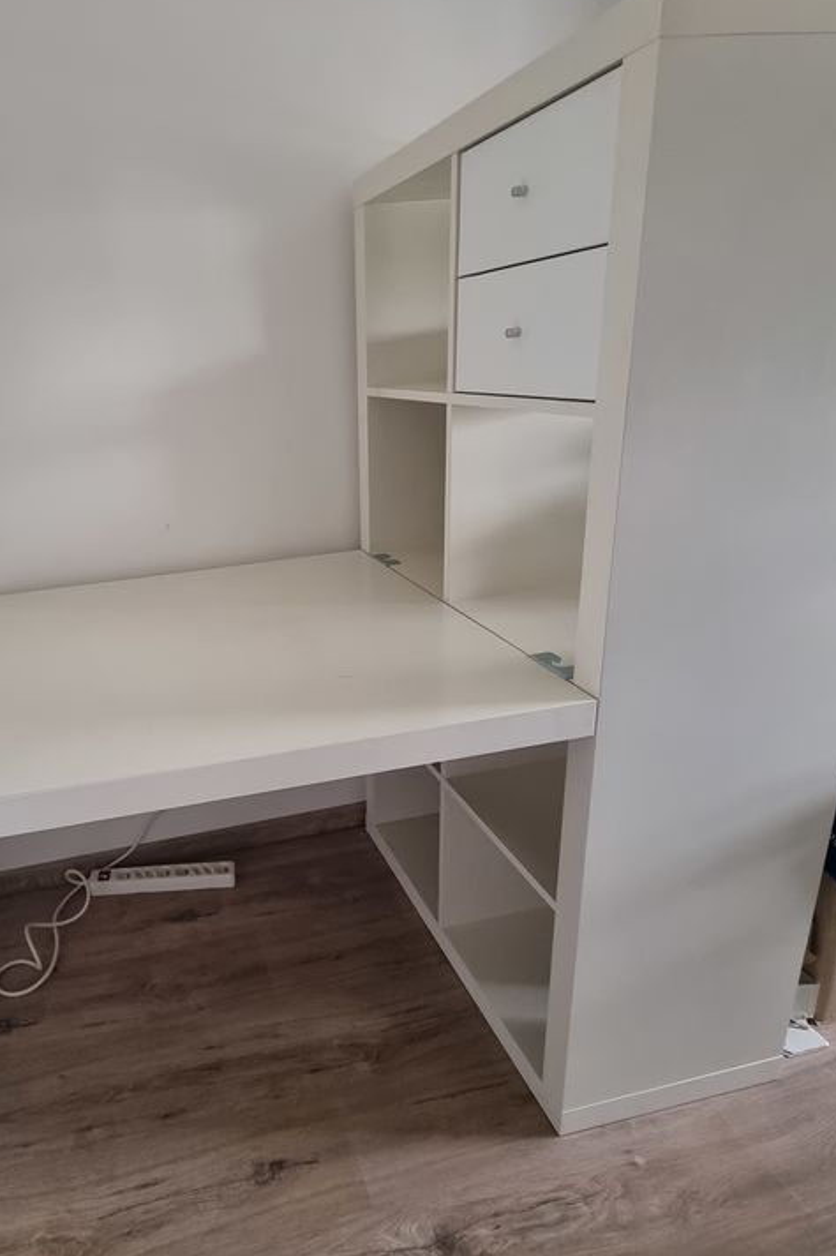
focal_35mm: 19
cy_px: 607
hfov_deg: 60.8
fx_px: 662
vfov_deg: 86.9
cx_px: 205
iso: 400
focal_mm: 2.2
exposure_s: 1/33
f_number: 2.2
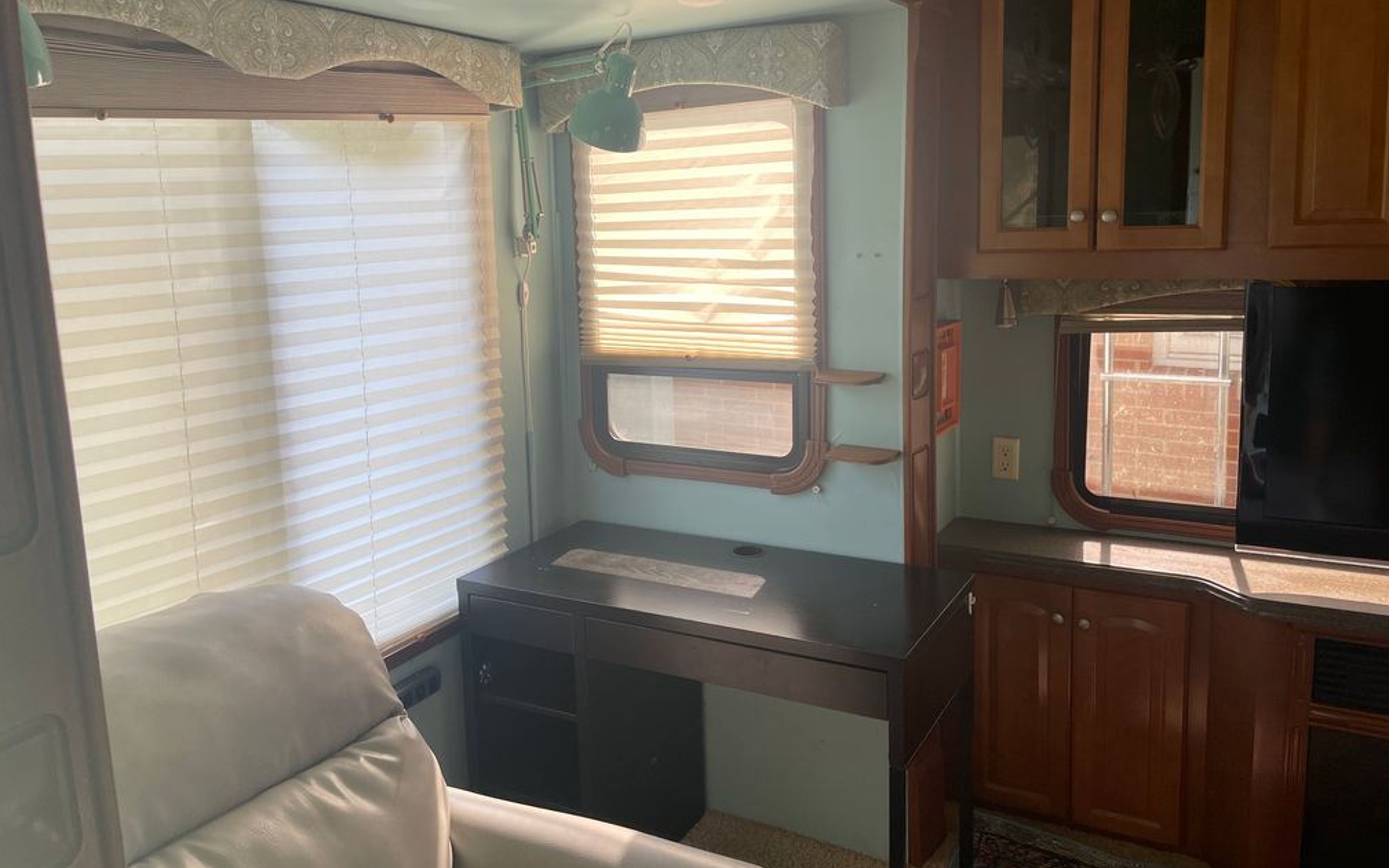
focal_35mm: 28
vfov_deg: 44.4
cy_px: 376
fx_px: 1060
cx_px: 700
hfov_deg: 66.5
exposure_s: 1/121
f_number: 1.6
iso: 40
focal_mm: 4.2
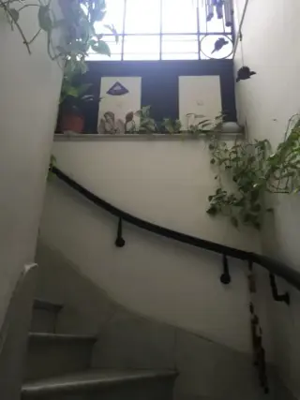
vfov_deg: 61.7
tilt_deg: +21.4
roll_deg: -0.9
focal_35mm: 29
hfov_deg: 48.2
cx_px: 150
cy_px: 200
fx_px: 335
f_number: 2.2
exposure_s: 1/50
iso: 32
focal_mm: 4.15
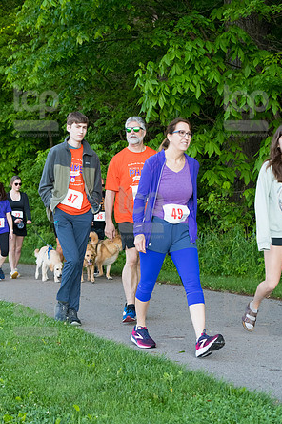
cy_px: 213
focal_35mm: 71
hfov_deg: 19.2
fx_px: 834
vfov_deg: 28.5
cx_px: 141
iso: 4000
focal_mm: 70
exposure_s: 1/1600
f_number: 5.6
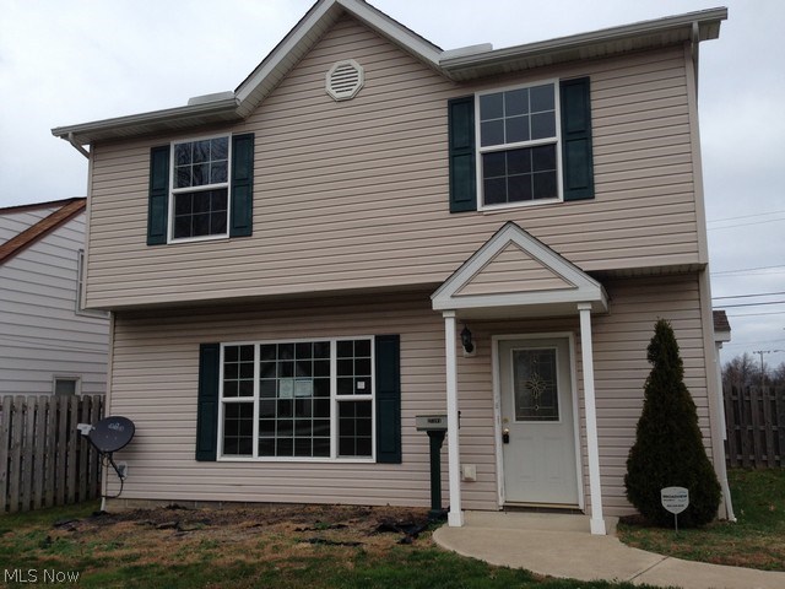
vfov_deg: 42.9
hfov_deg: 55.4
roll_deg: -2.0
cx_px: 392
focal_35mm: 33
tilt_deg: +7.9
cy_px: 294
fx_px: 748
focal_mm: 4.12
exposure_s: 1/775
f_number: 2.4
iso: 50
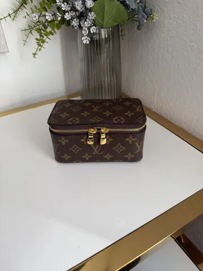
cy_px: 136
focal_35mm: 24
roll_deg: +3.6
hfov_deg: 56.8
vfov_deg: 71.6
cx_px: 102
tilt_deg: -36.9
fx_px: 188
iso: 125
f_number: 1.78
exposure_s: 1/121
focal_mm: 6.76
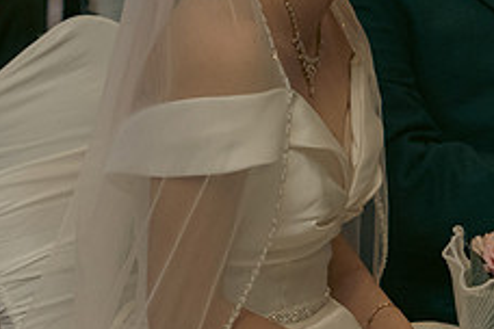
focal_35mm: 231
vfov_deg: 5.9
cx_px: 394
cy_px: 29
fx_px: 3170
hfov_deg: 8.9
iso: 2500
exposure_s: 1/160
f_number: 3.5
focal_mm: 61
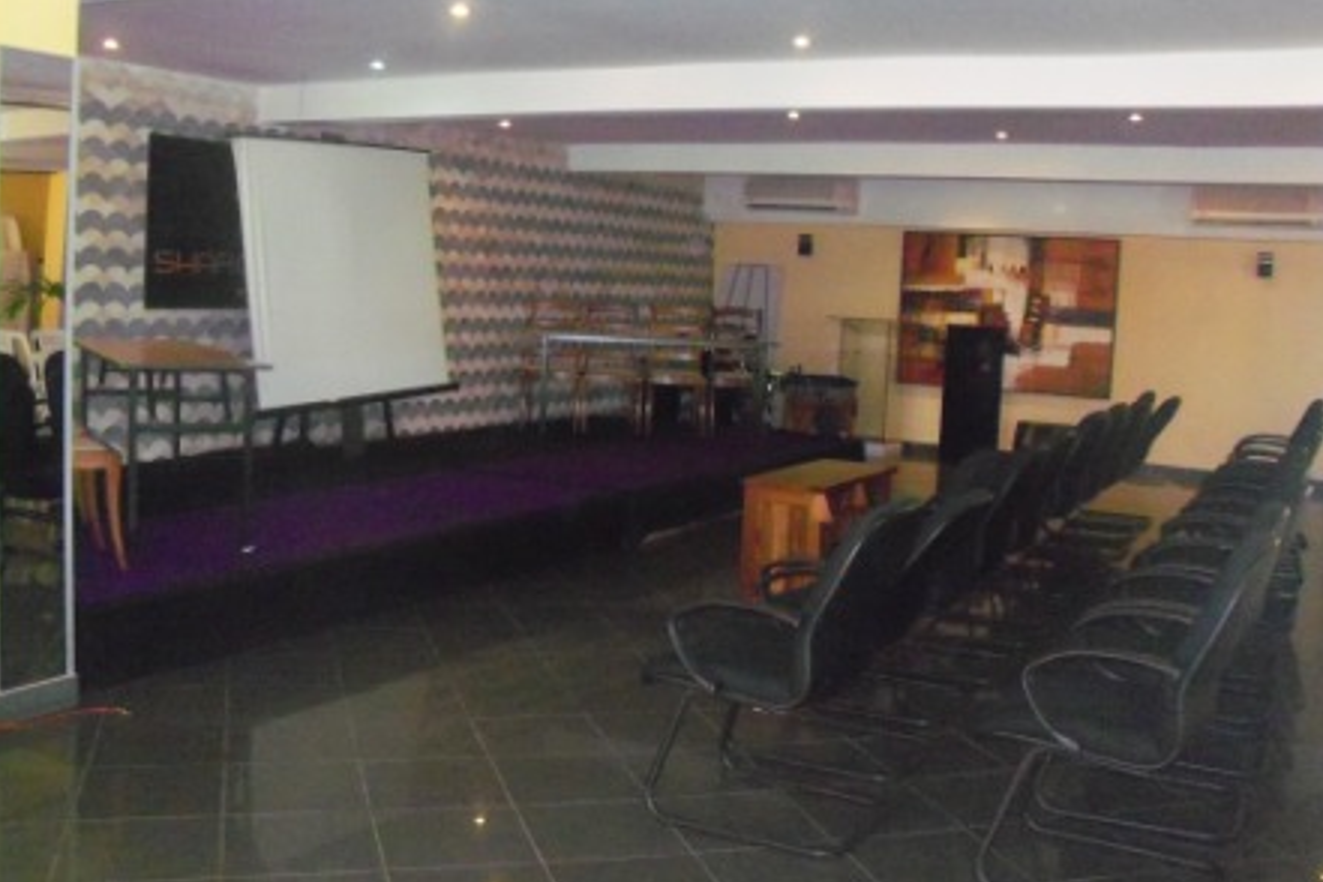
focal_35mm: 37
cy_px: 402
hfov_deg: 51.9
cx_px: 657
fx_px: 1360
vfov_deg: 35.9
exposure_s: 1/60
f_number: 3
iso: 800
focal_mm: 6.3
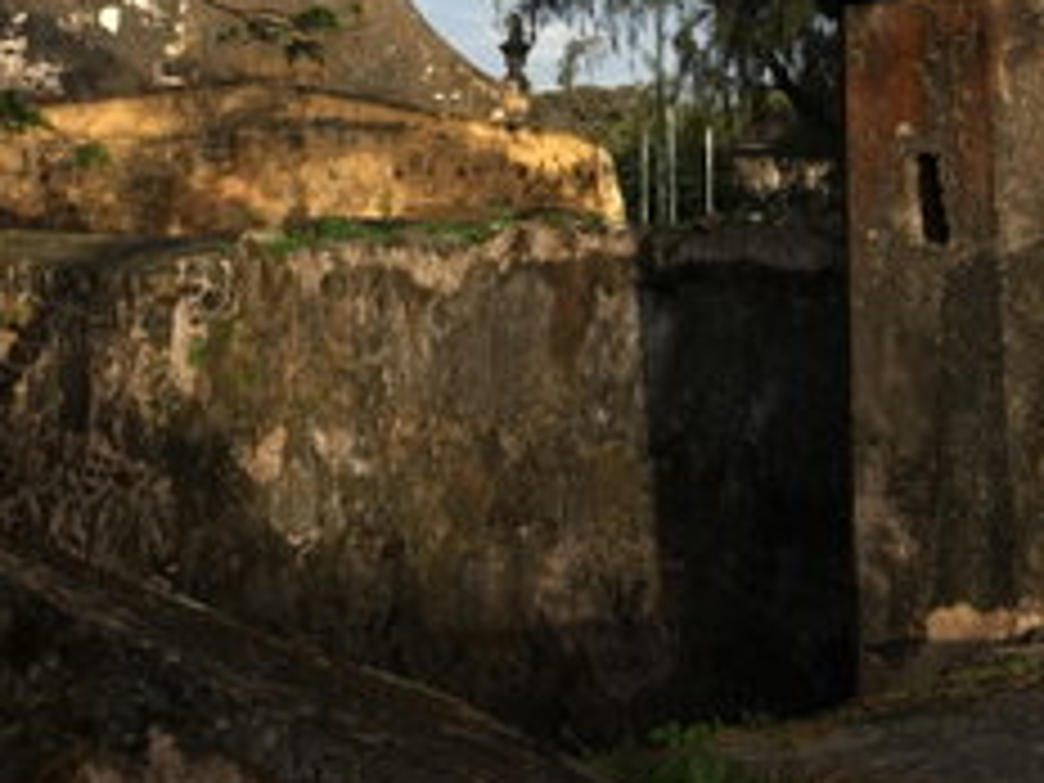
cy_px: 148
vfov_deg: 28.4
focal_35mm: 50
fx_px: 1508
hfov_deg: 38.2
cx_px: 540
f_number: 2.2
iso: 25
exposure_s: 1/578
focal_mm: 4.15
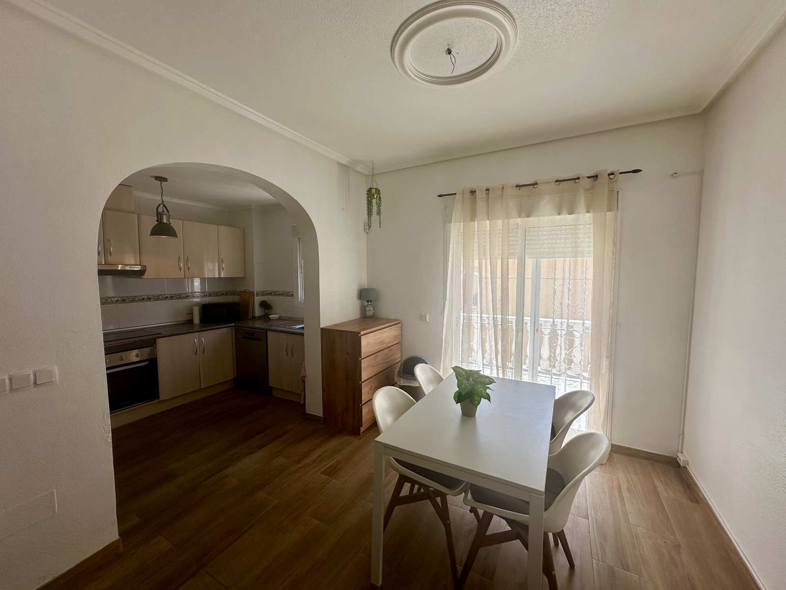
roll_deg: -0.2
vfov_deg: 85.7
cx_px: 393
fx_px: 318
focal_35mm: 14
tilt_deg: -3.5
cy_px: 295
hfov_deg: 102.1
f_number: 2.2
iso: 40
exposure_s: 1/349
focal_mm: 2.22
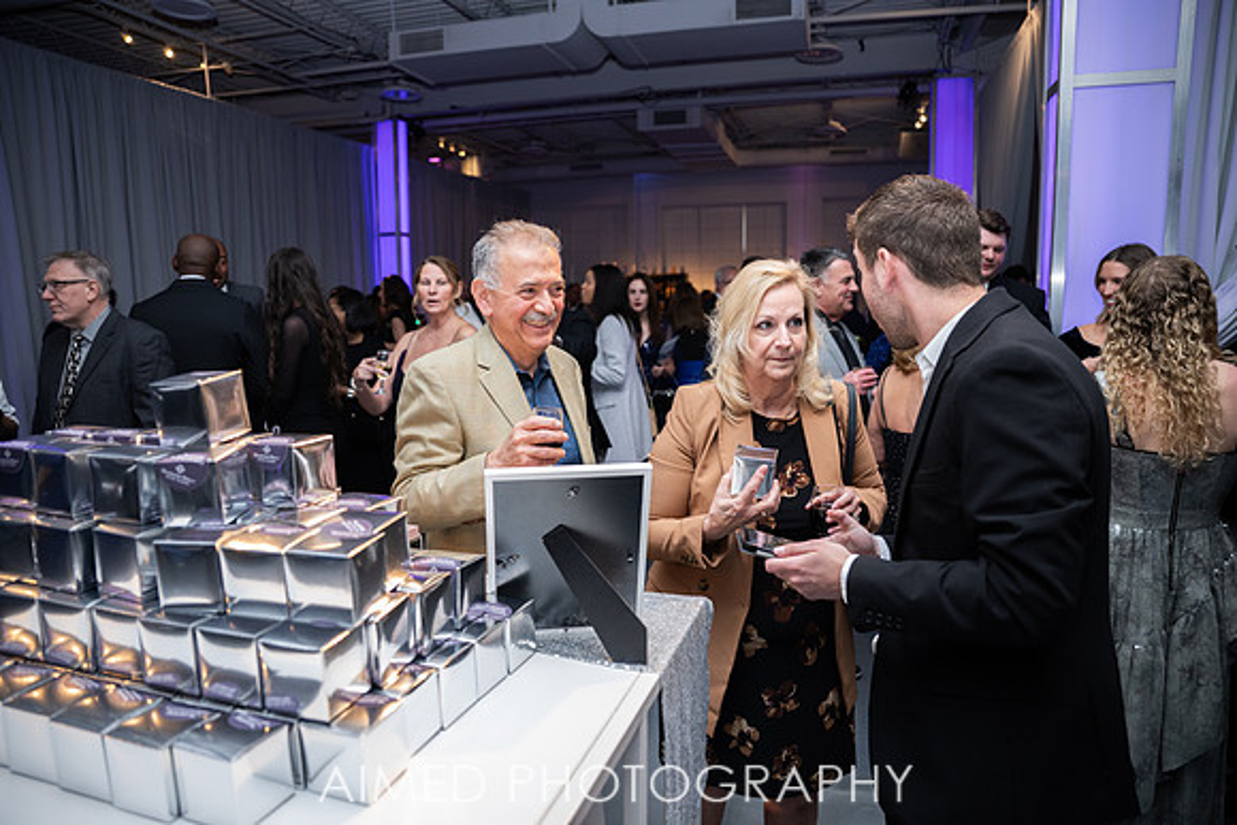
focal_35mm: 24
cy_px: 412
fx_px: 825
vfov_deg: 53.2
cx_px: 618
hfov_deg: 73.7
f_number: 2.8
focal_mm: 24
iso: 640
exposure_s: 1/200
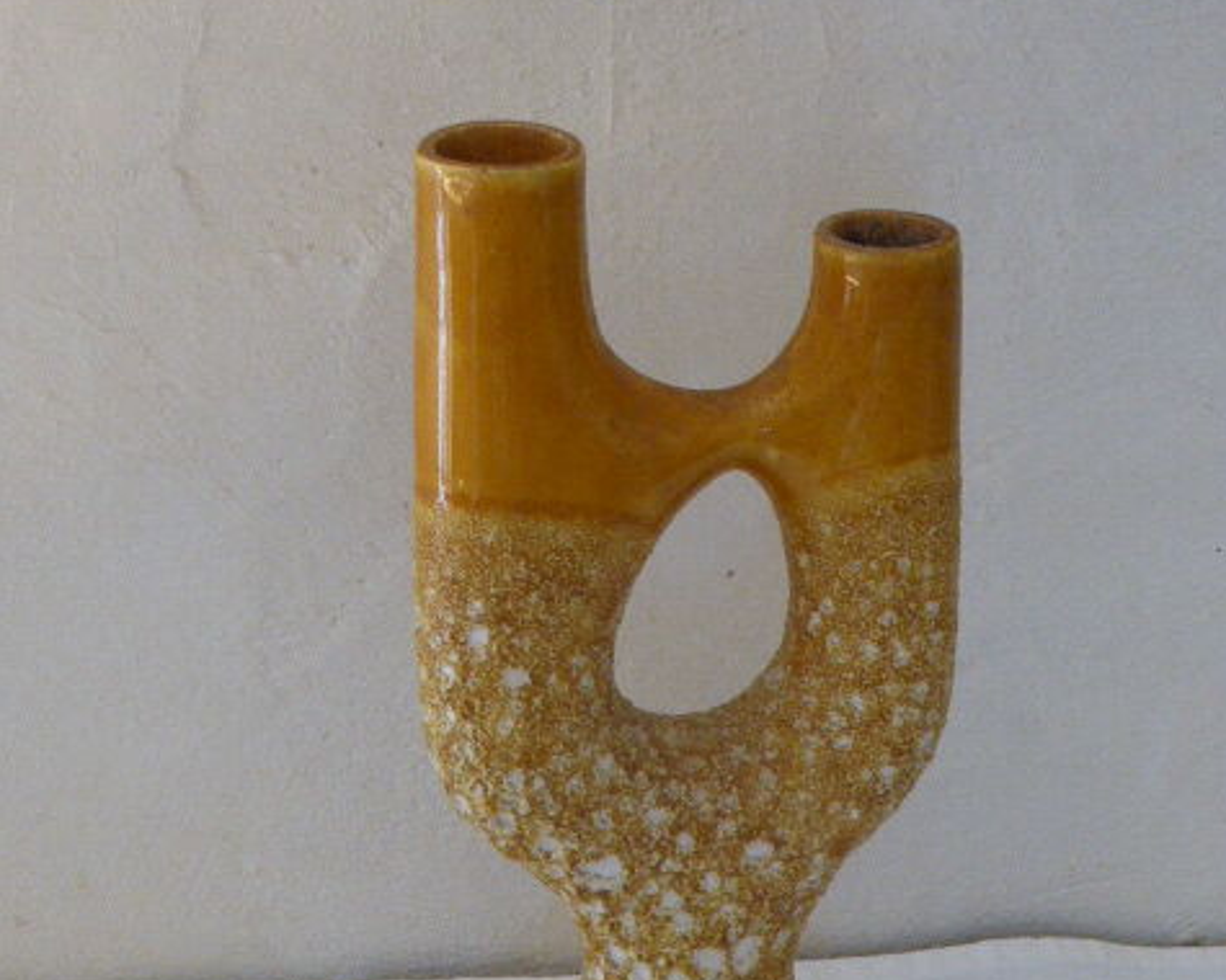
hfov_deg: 18.5
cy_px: 645
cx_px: 614
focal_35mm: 104
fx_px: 3774
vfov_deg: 14.8
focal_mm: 13.3
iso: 400
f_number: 5
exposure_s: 1/50
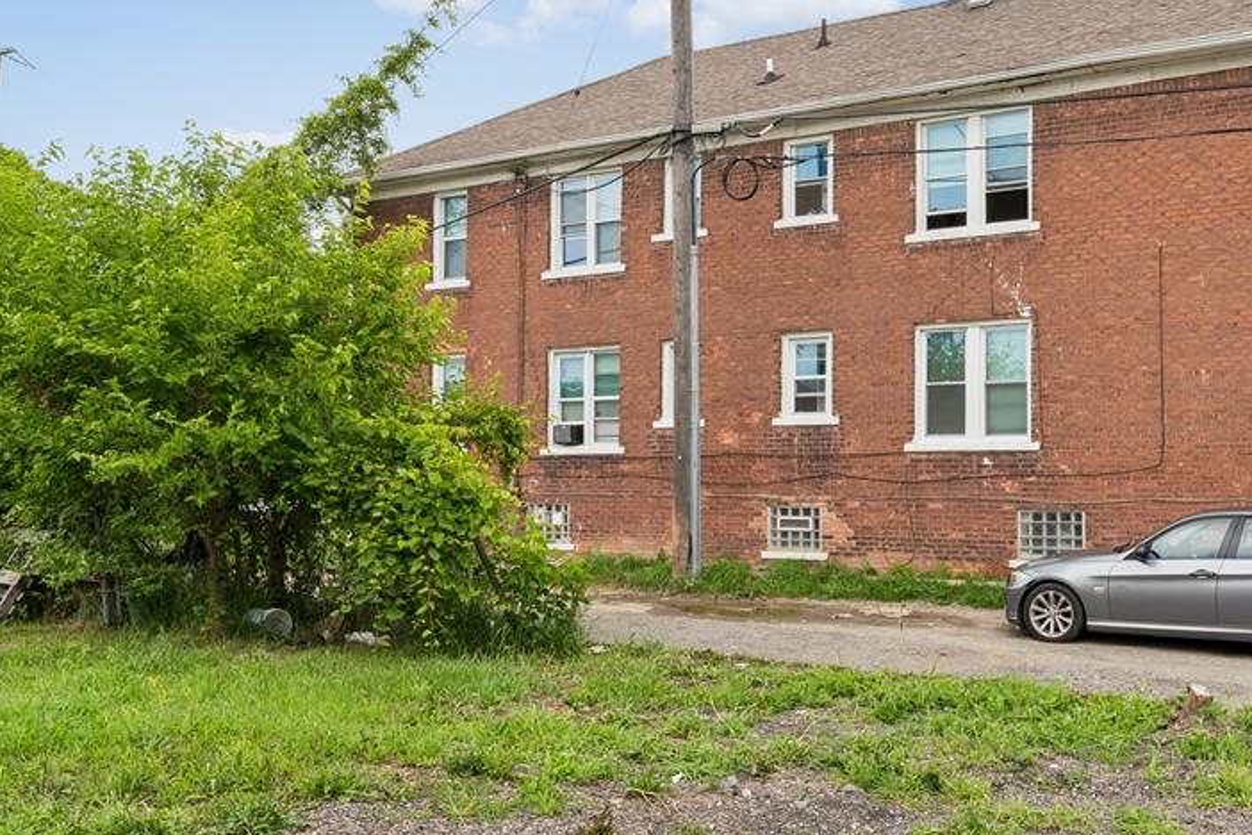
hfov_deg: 52.8
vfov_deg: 37.6
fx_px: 1217
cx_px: 883
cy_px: 523
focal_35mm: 35
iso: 100
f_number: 22
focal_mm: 24
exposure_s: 1/8
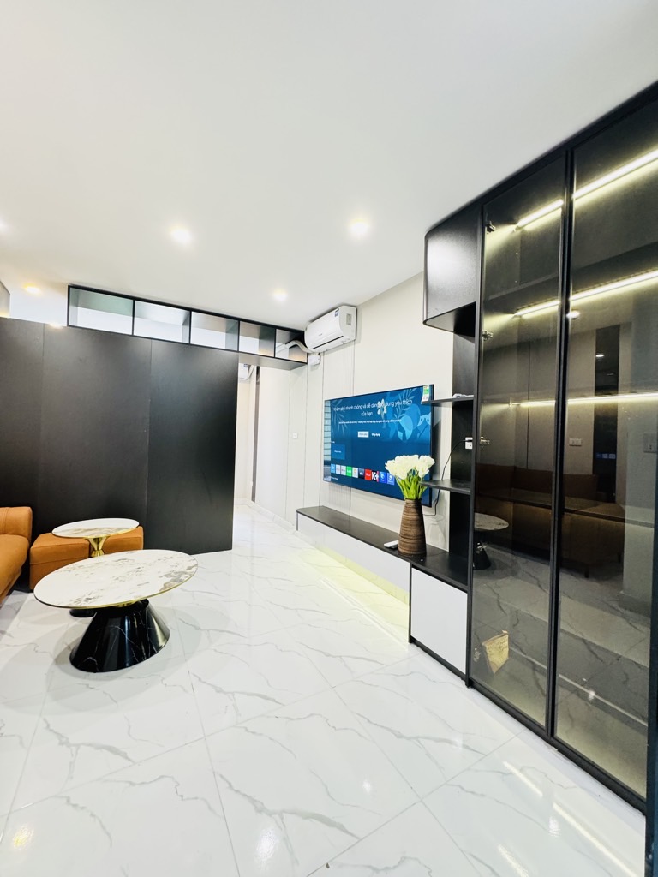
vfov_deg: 102.1
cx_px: 329
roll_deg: -2.1
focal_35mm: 14
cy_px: 438
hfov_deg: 85.7
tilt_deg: +0.2
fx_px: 355
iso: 320
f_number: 2.2
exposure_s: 1/50
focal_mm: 2.22
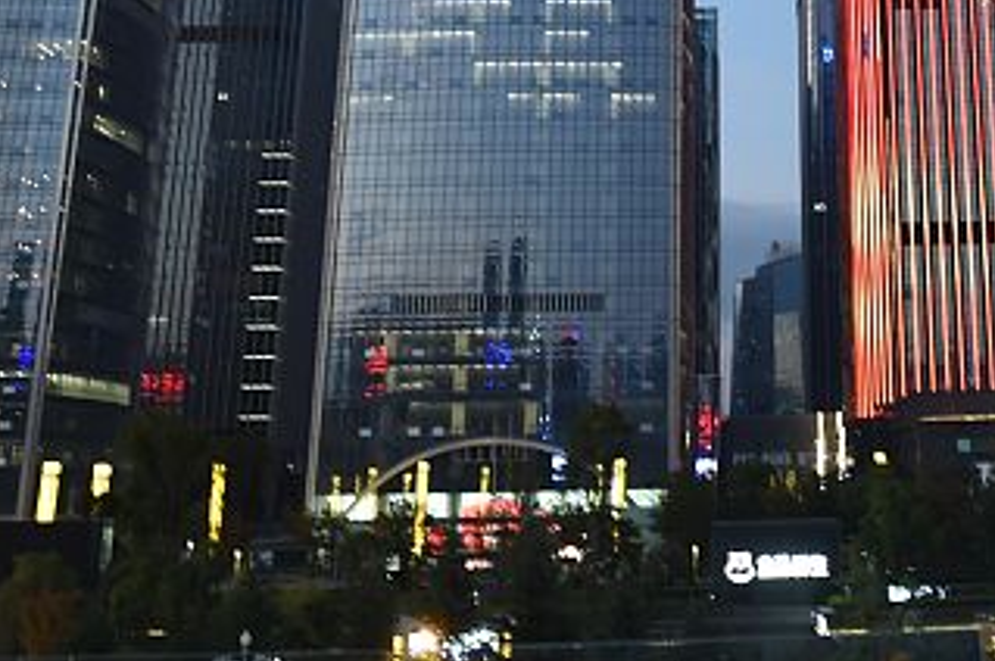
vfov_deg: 18.8
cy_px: -310
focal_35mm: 64
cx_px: 836
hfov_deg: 30.5
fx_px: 1767
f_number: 3.2
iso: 800
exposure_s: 1/50
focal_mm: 17
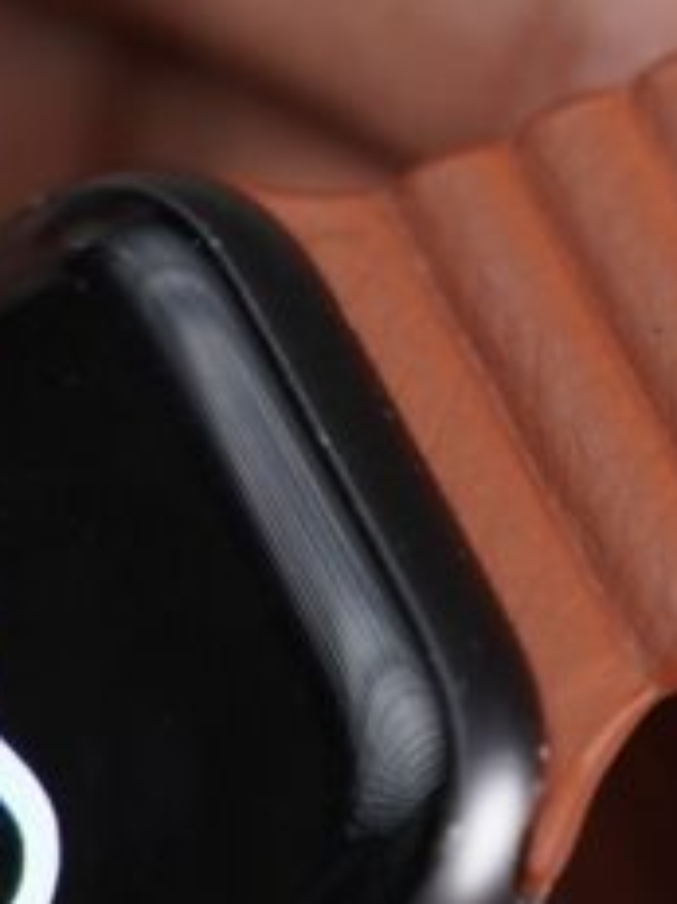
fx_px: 8352
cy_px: 360
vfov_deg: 6.2
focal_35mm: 320
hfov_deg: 4.6
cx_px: 665
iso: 1250
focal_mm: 64
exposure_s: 1/90
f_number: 3.5
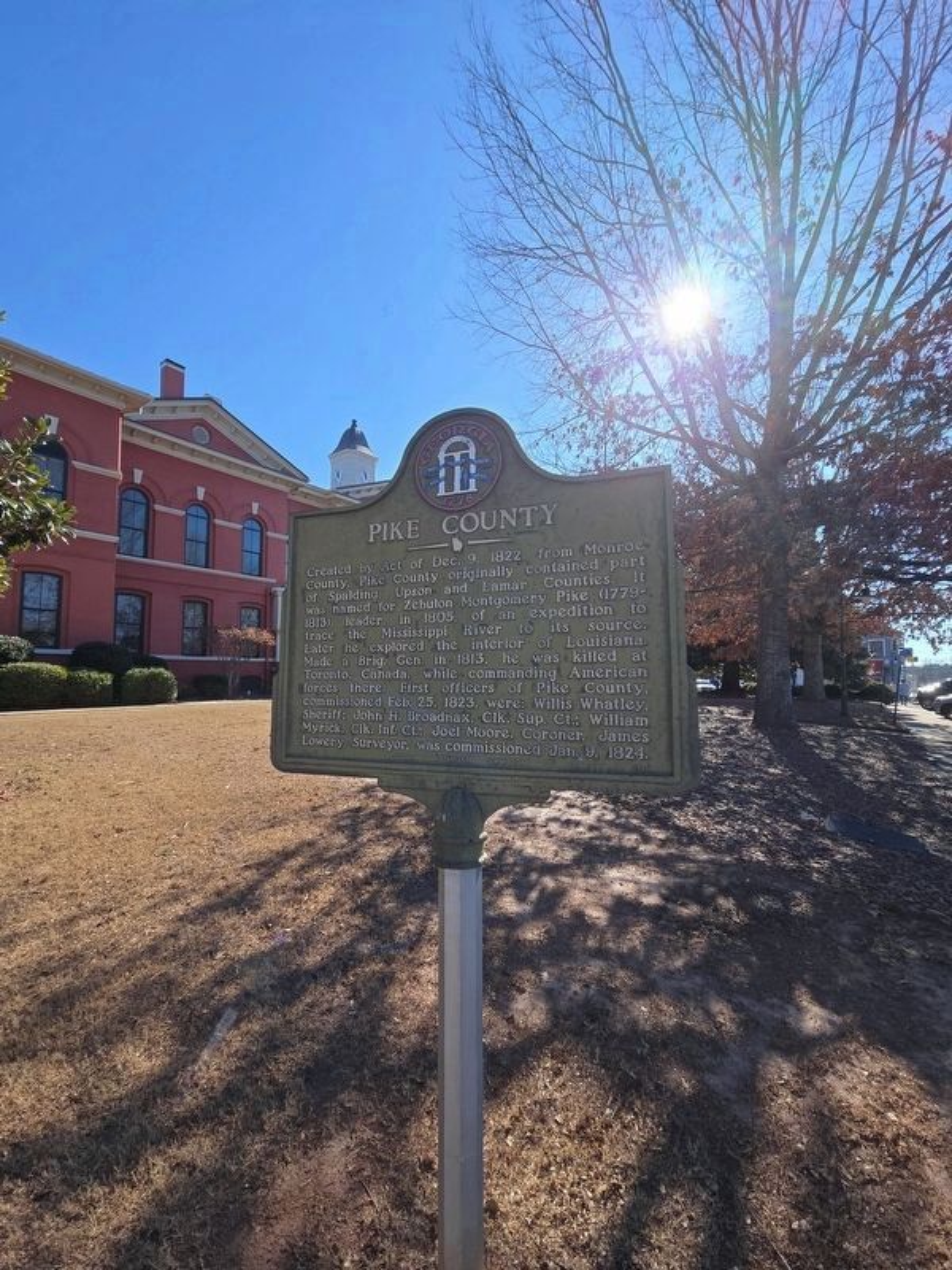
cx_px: 476
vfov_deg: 106.2
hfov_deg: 89.9
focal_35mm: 13
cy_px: 635
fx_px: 477
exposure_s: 1/1429
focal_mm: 2.2
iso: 50
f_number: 2.2
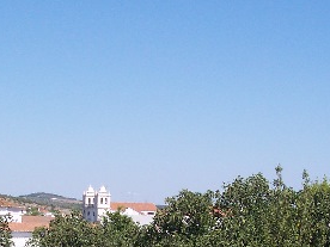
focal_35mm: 110
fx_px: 1049
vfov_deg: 13.2
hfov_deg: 17.9
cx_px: 121
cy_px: 272
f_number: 4.8
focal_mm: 8
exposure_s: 1/1000
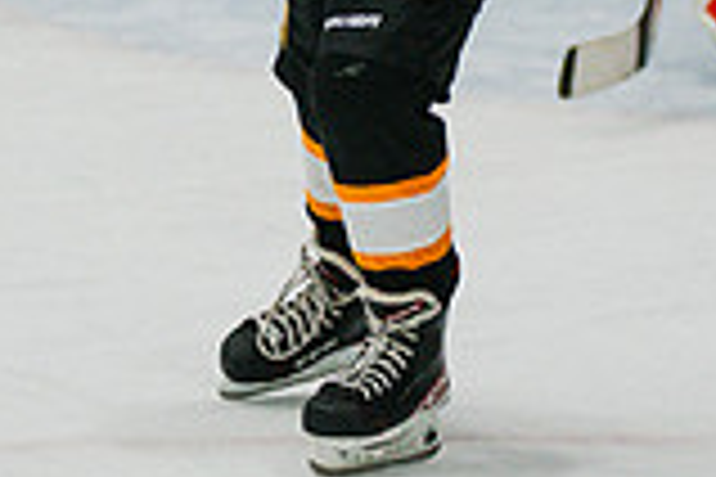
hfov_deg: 3.8
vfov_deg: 2.5
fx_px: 10759
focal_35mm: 541
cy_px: -214
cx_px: 383
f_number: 3.2
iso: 3200
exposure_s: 1/2000
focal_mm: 148
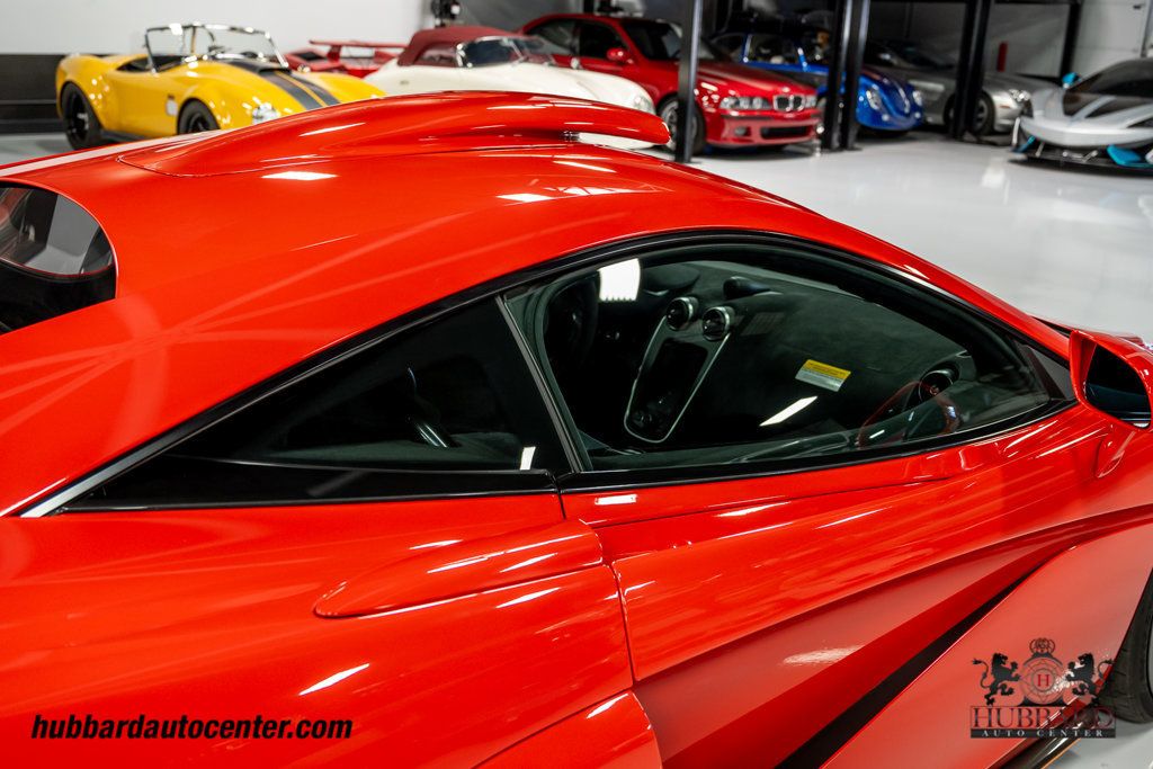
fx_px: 1121
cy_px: 384
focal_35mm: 35
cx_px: 576
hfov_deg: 54.4
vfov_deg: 37.9
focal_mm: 35
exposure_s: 1/60
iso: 800
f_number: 5
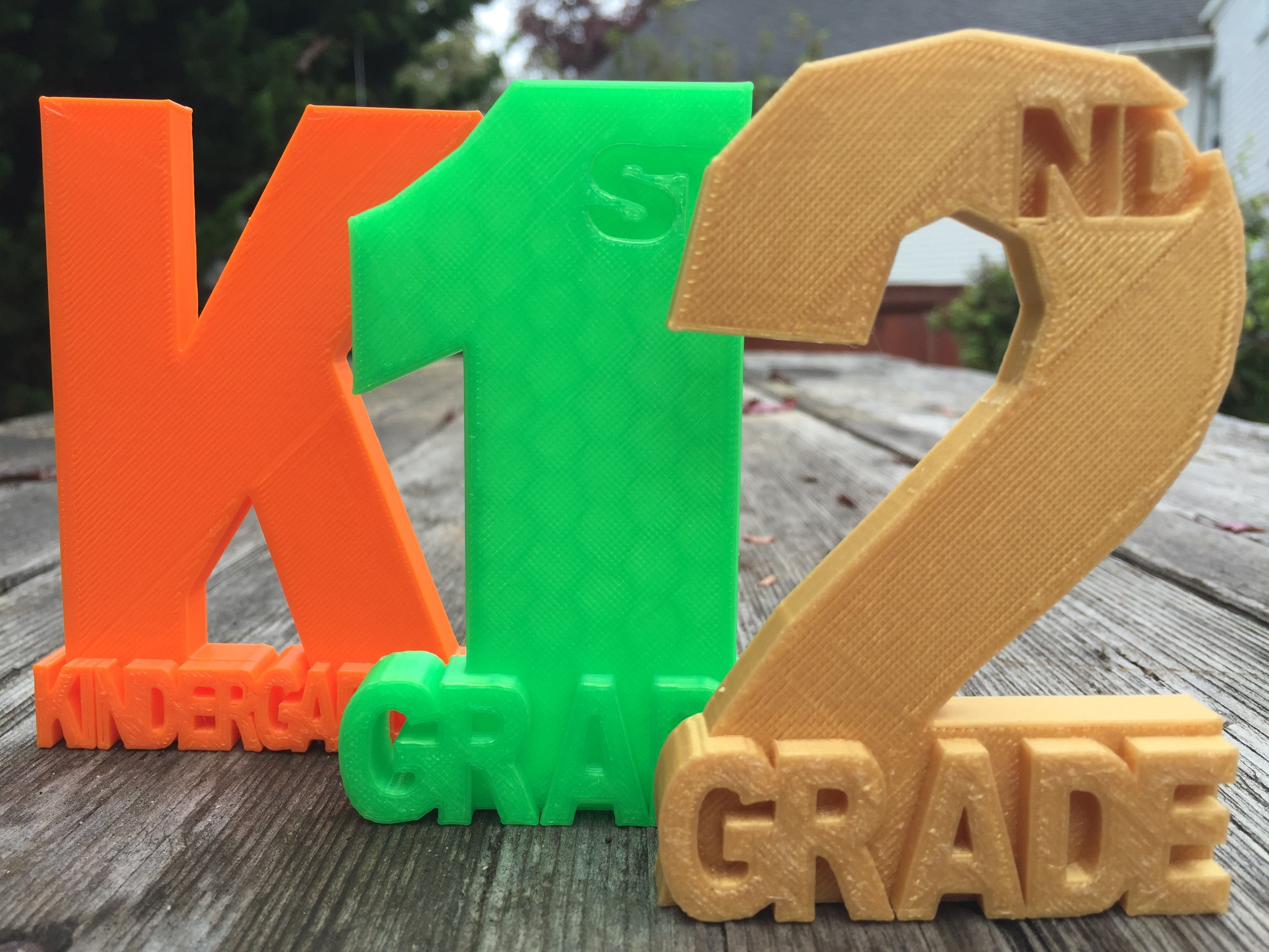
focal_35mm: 29
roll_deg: +0.3
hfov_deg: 61.7
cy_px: 476
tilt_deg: -7.4
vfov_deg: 48.2
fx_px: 1063
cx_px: 634
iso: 32
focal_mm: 4.15
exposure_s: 1/286
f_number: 2.2
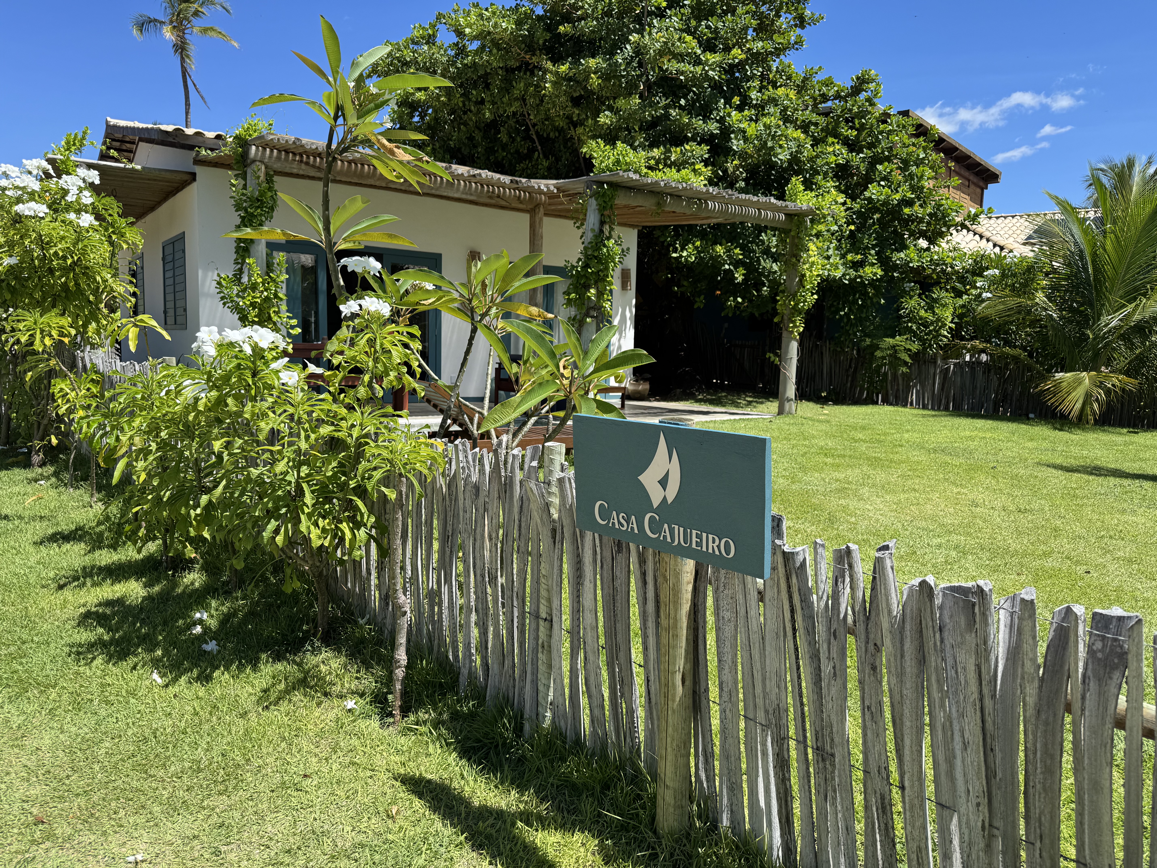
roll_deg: -1.1
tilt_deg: -6.5
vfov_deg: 56.8
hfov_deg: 71.6
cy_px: 434
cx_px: 578
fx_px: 802
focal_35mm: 24
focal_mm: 6.76
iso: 80
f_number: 1.78
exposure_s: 1/2833
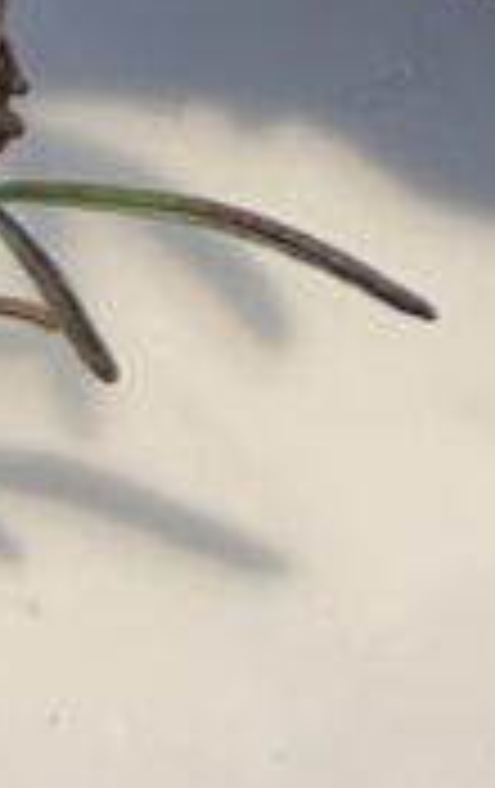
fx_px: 3461
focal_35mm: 161
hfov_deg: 8.2
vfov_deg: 11.0
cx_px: 117
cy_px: -1103
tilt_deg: -69.1
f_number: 1.5
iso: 125
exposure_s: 1/50
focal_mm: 5.7
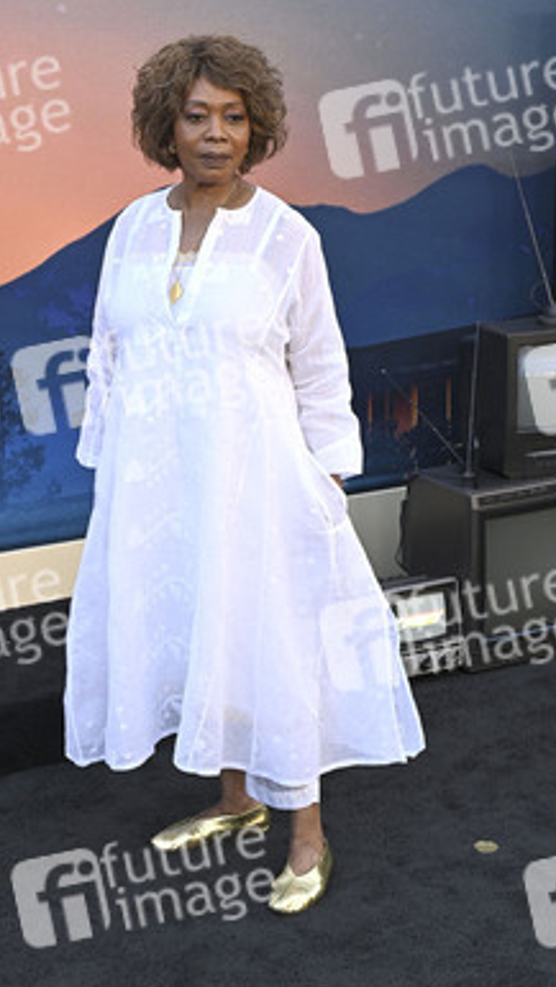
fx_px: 1623
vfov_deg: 33.8
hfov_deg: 19.4
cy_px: 502
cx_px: 218
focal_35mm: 62
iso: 800
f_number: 7.1
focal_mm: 57
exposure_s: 1/320
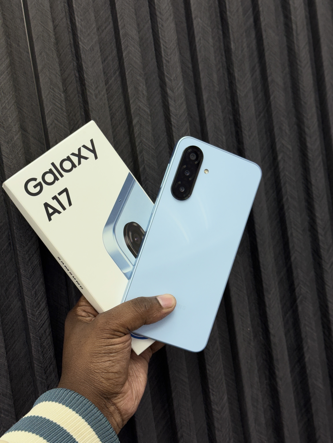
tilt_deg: -1.9
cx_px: 166
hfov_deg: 30.3
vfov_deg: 39.7
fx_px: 616
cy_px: 222
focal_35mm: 48
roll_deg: +9.1
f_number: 1.78
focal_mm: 6.76
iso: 50
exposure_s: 1/100
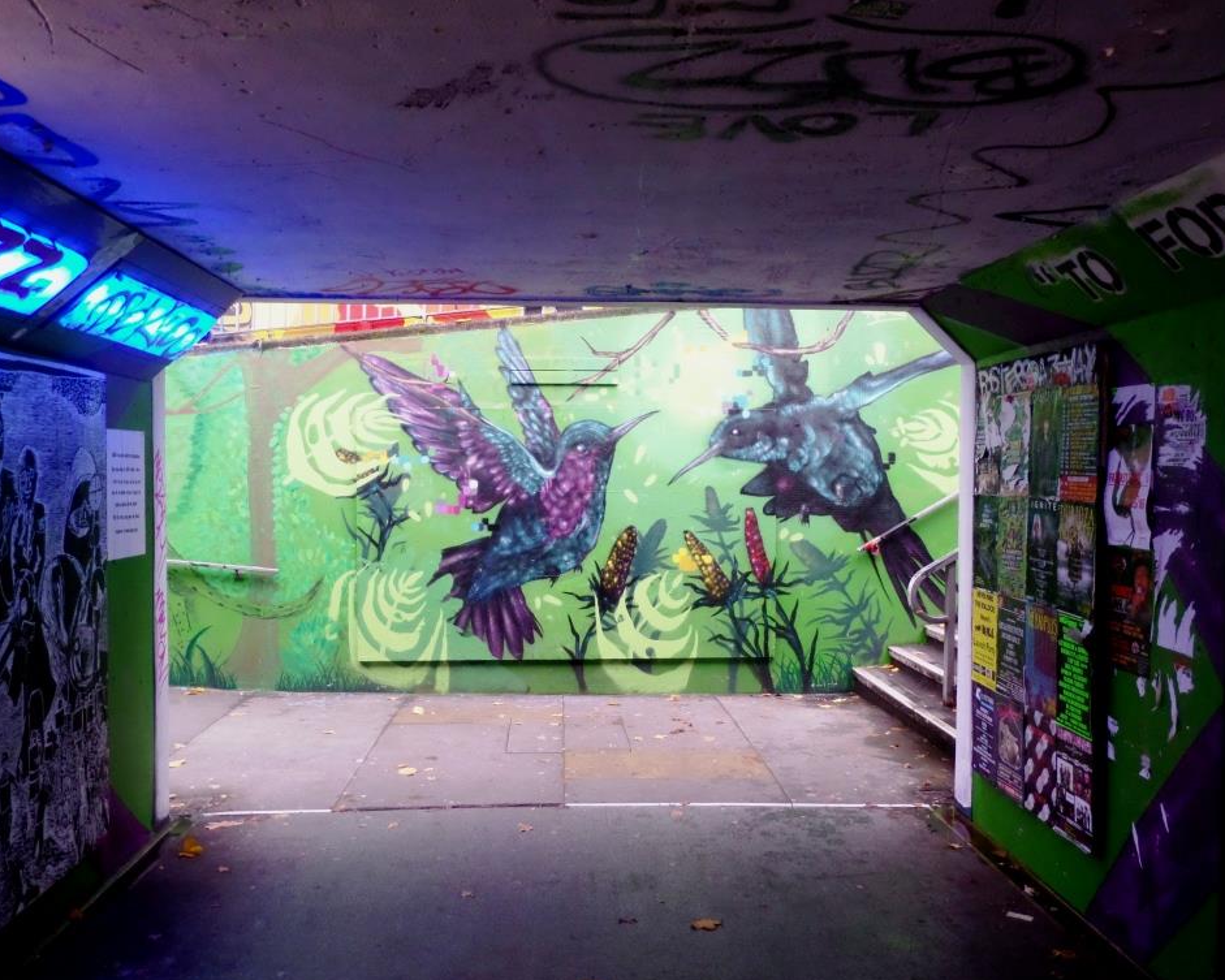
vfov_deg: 43.4
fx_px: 1233
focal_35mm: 34
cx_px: 638
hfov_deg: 52.8
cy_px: 497
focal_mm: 5.3
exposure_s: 1/45
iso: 320
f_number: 3.4
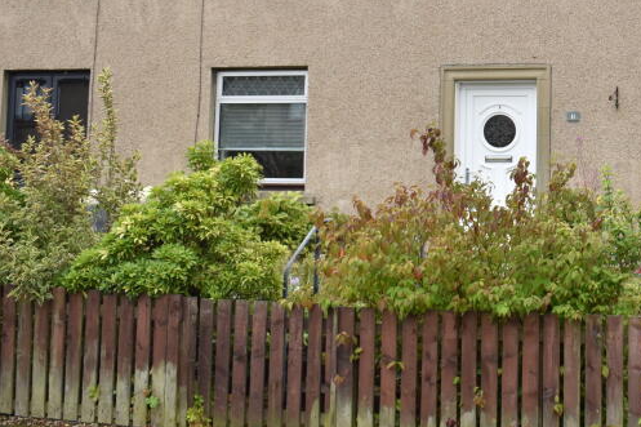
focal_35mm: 68
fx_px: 1210
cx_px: 577
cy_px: 54
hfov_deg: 28.5
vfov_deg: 19.7
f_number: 5
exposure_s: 1/250
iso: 100
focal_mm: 22
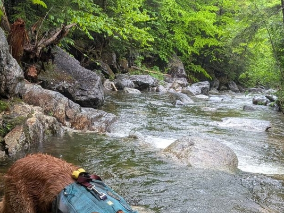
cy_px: 194
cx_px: 154
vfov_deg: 28.5
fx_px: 402
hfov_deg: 38.9
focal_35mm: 49
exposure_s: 1/372
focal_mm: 4.53
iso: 396
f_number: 1.7
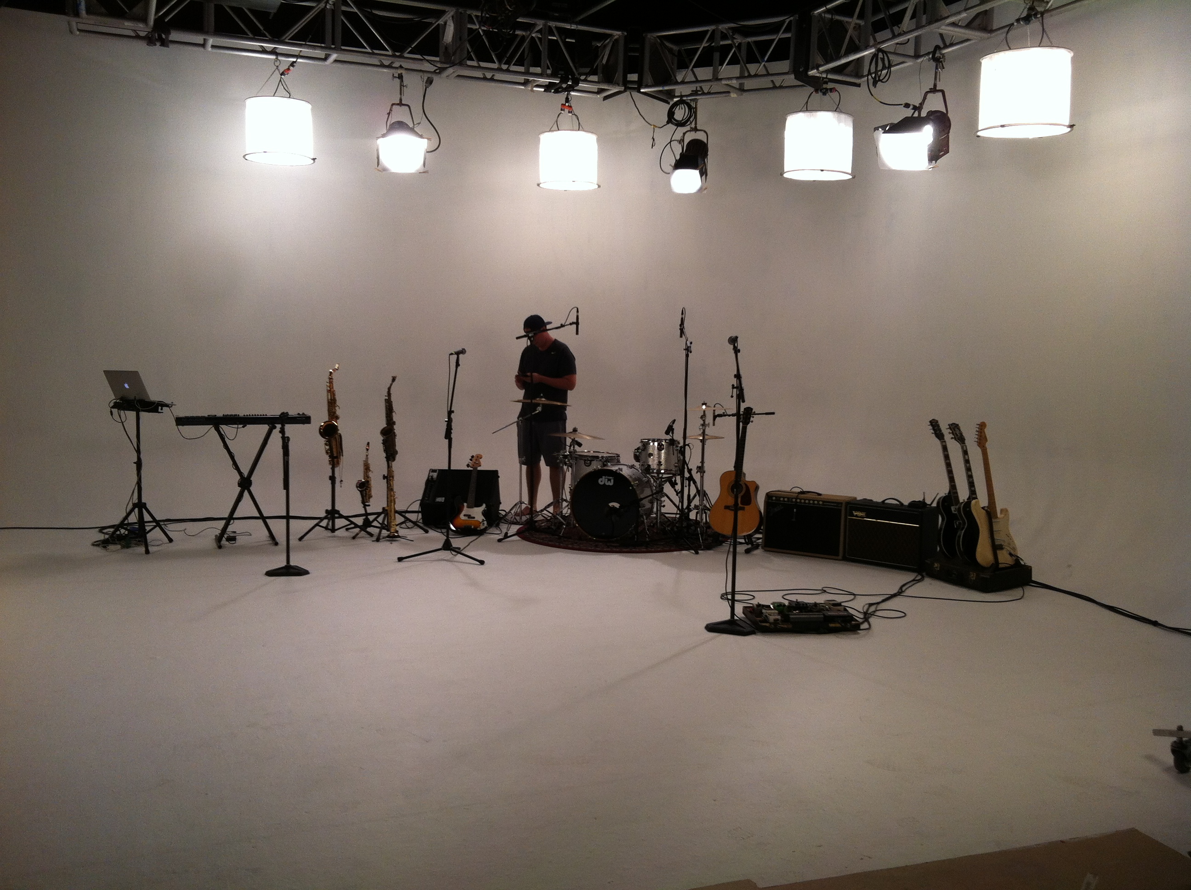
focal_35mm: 35
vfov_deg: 40.6
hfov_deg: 52.7
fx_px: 1202
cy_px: 445
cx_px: 596
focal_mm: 3.85
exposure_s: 1/120
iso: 80
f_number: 2.8
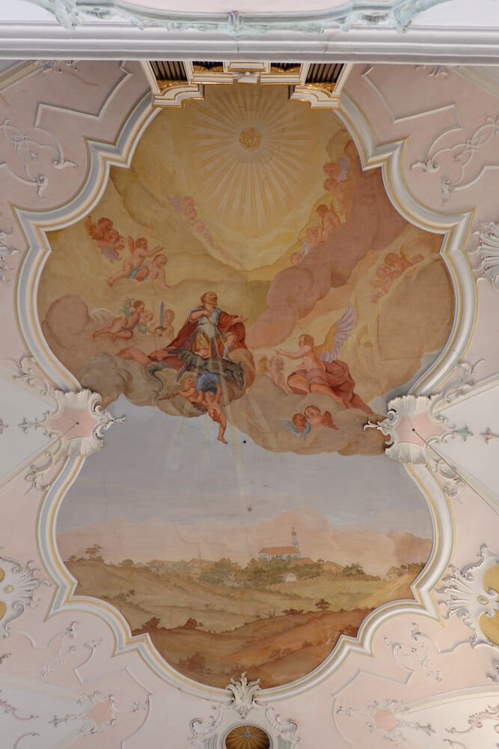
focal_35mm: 24
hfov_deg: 53.1
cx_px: 250
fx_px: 499
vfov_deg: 73.7
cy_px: 374
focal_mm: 9
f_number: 3.2
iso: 160
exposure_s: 1/25
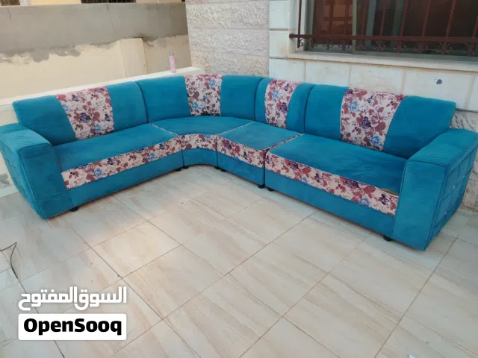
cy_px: 179
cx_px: 239
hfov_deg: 71.6
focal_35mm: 24
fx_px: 331
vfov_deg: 56.8
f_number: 1.75
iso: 153
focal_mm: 5.25
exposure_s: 1/100
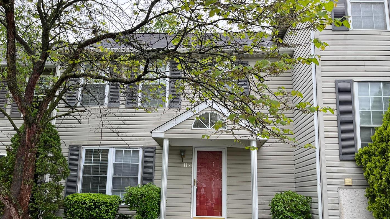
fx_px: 300
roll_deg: -1.3
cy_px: 140
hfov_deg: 66.1
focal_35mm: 29
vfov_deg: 39.8
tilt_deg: +10.1
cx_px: 192
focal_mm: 5.1
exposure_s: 1/175
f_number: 1.6
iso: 40
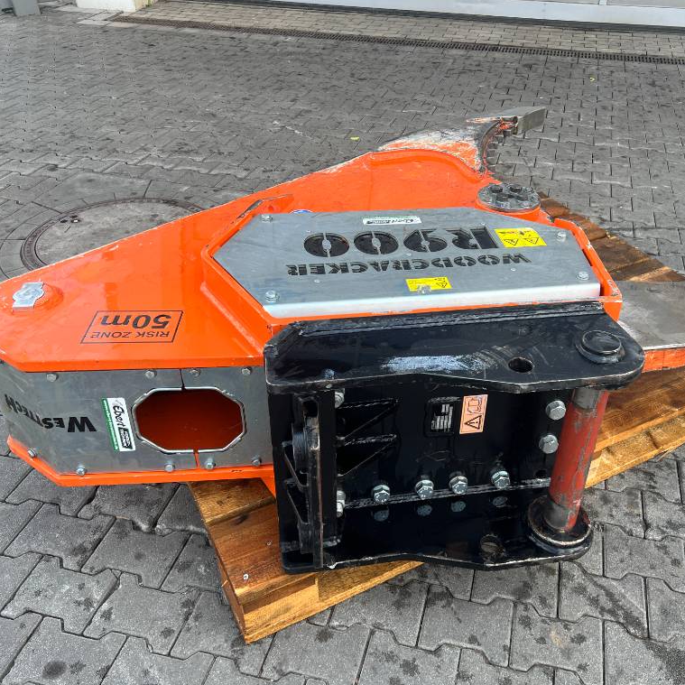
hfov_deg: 52.3
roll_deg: -0.5
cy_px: 346
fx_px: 694
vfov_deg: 52.5
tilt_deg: -37.8
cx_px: 403
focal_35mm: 31
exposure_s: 1/658
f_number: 1.5
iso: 50
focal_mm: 5.7
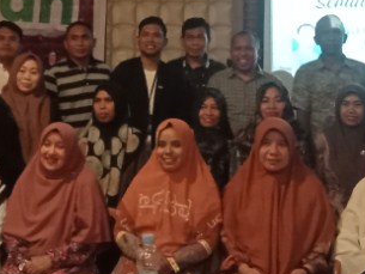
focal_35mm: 94
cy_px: 39
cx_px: 128
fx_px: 992
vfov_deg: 15.6
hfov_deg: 20.8
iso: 1607
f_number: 2.2
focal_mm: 3.46
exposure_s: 1/25
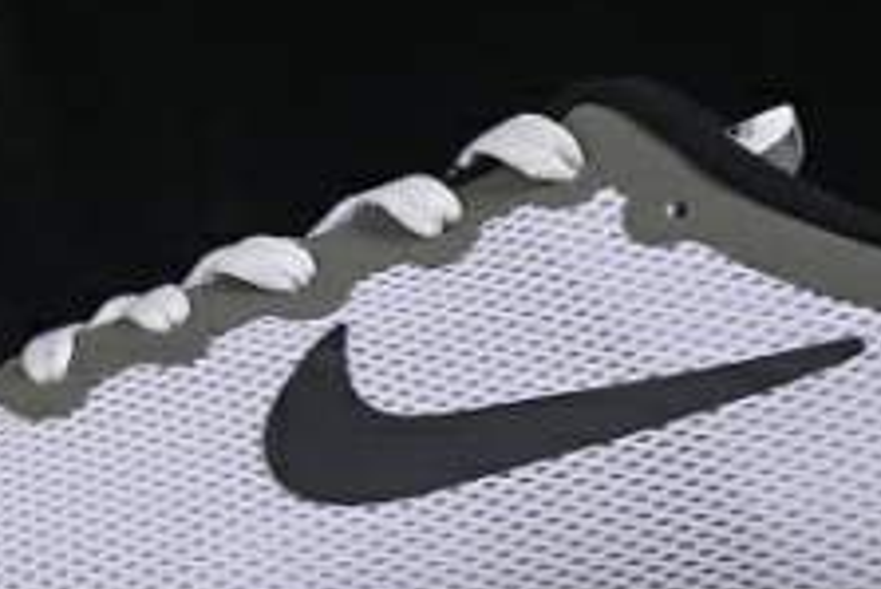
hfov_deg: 8.4
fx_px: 5999
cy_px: 213
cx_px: 403
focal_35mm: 245
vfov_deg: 5.6
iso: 160
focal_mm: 50
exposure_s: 1/80
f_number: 7.1
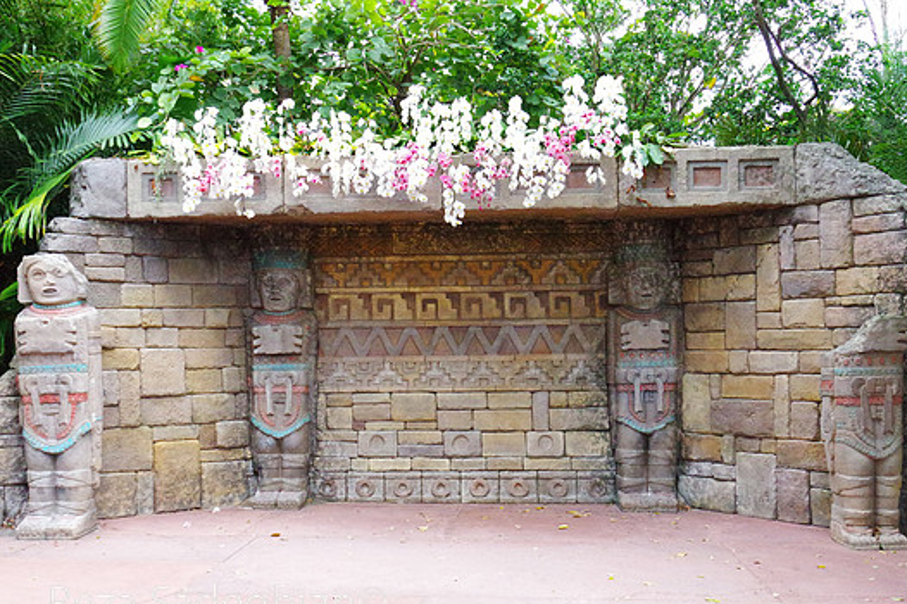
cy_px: 328
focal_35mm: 43
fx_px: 1083
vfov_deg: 31.1
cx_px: 459
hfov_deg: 45.5
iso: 6400
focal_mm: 26
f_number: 7.1
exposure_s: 1/400
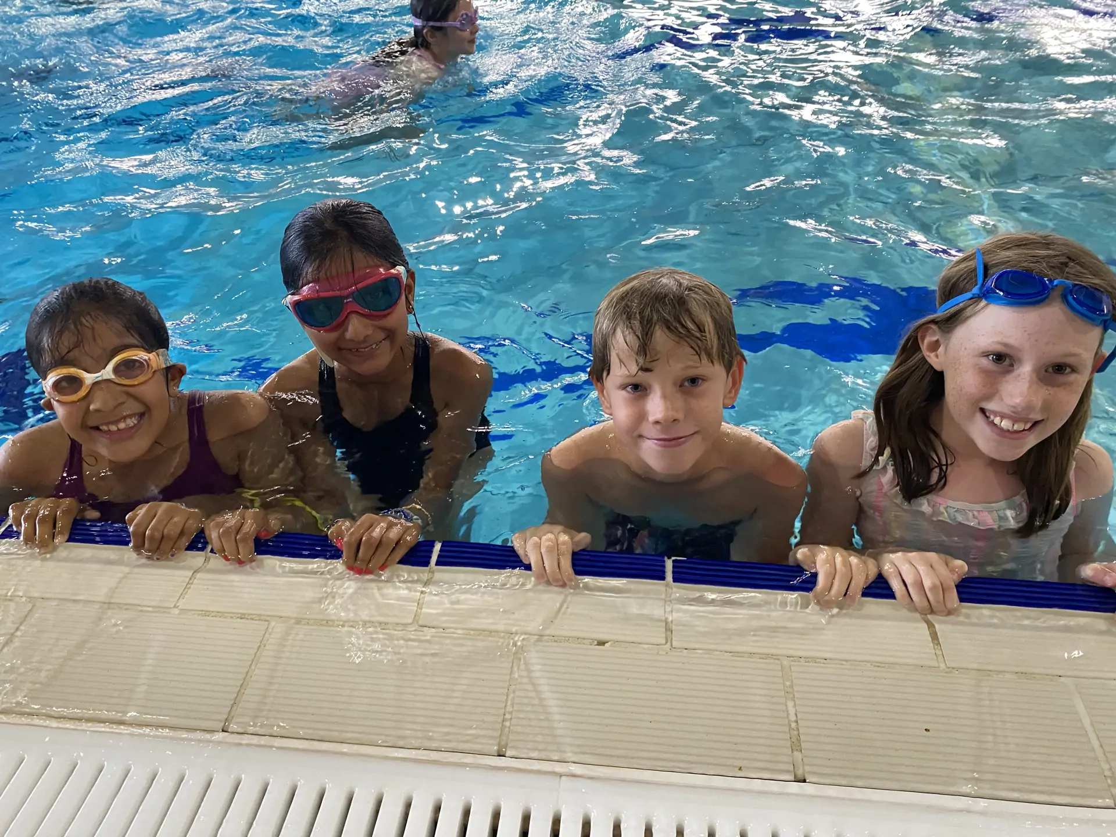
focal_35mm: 26
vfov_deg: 53.1
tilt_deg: -37.6
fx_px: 838
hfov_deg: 67.3
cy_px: 418
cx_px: 558
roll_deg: +2.8
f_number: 1.8
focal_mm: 4.25
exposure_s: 1/50
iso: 200
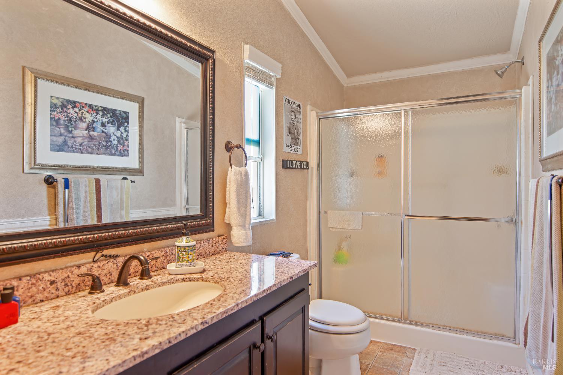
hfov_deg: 81.2
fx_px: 328
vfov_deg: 59.5
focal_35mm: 21
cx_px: 282
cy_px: 188
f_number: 2.8
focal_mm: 14
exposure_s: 1/30
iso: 100
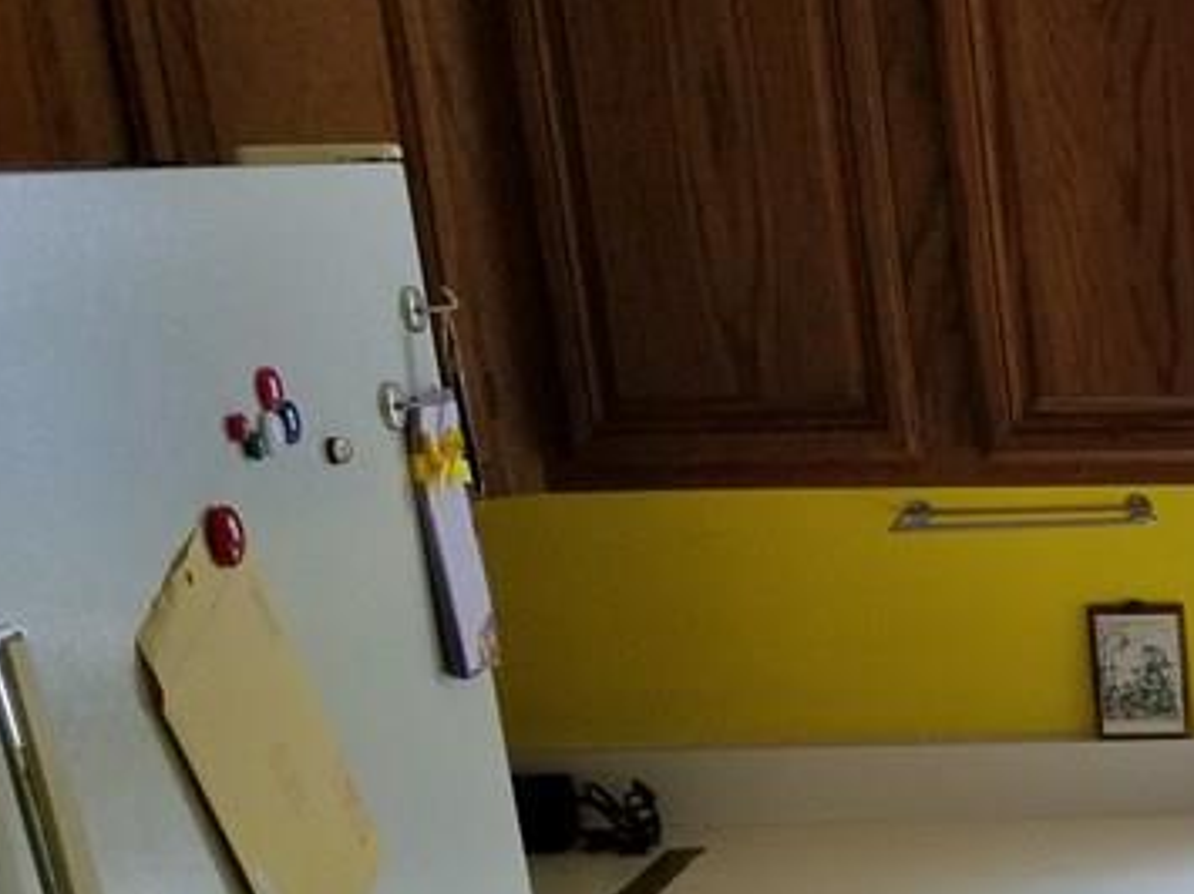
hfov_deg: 22.7
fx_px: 2586
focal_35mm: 75
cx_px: 1614
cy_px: 1065
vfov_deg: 18.6
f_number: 1.7
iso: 64
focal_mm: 4.2
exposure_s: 1/120
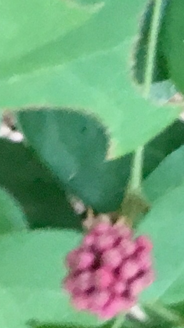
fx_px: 1685
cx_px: 711
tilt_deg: -63.3
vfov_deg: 10.0
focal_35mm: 194
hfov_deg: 5.5
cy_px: -395
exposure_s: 1/30
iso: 40
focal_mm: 4.15
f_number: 2.2
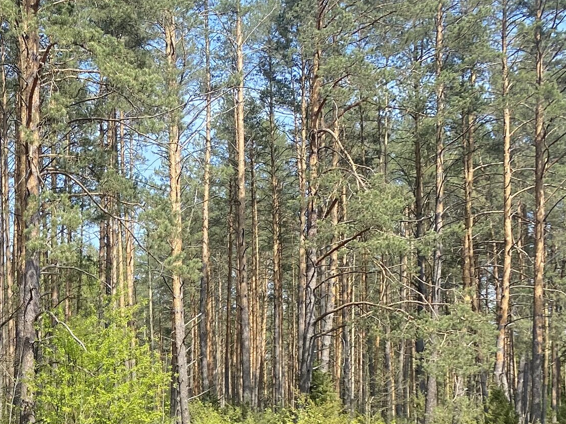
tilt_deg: +0.5
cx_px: -77
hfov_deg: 26.4
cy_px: 476
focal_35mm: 67
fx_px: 1095
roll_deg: +1.0
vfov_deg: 20.8
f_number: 1.8
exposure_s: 1/949
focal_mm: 4.25
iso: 32
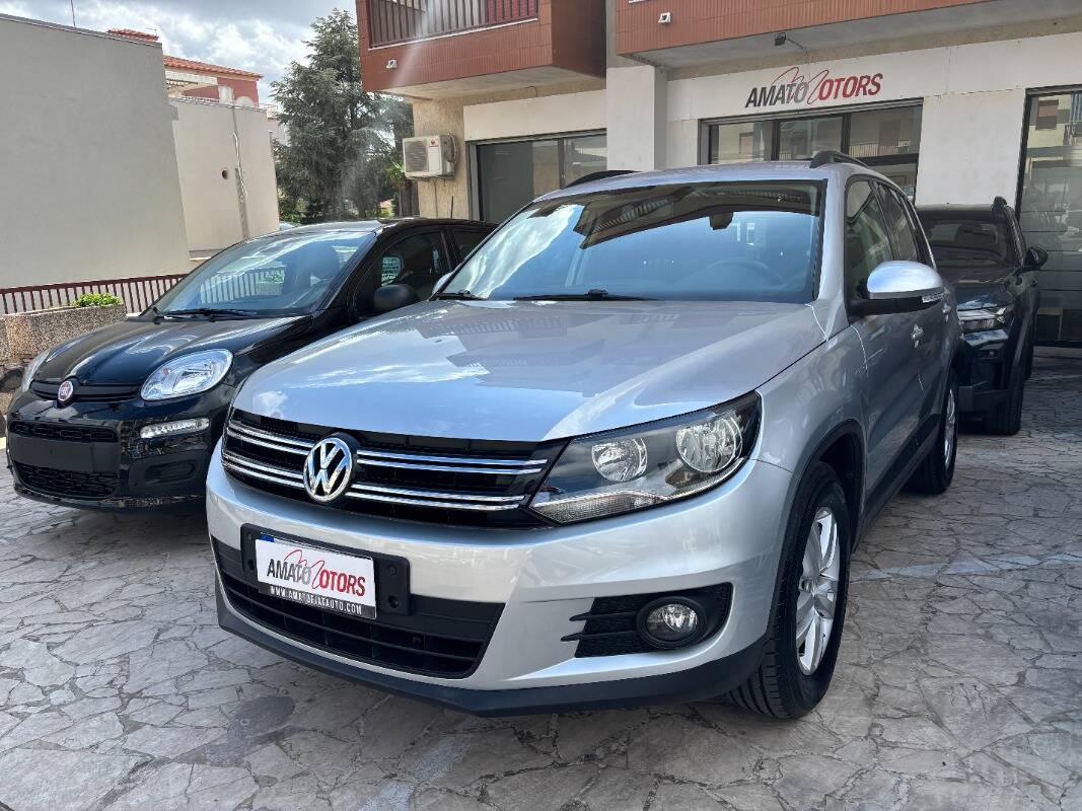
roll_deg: +0.8
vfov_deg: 53.1
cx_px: 541
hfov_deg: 67.3
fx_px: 813
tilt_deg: -13.9
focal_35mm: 26
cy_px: 406
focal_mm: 5.96
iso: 50
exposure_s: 1/1667
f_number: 1.6
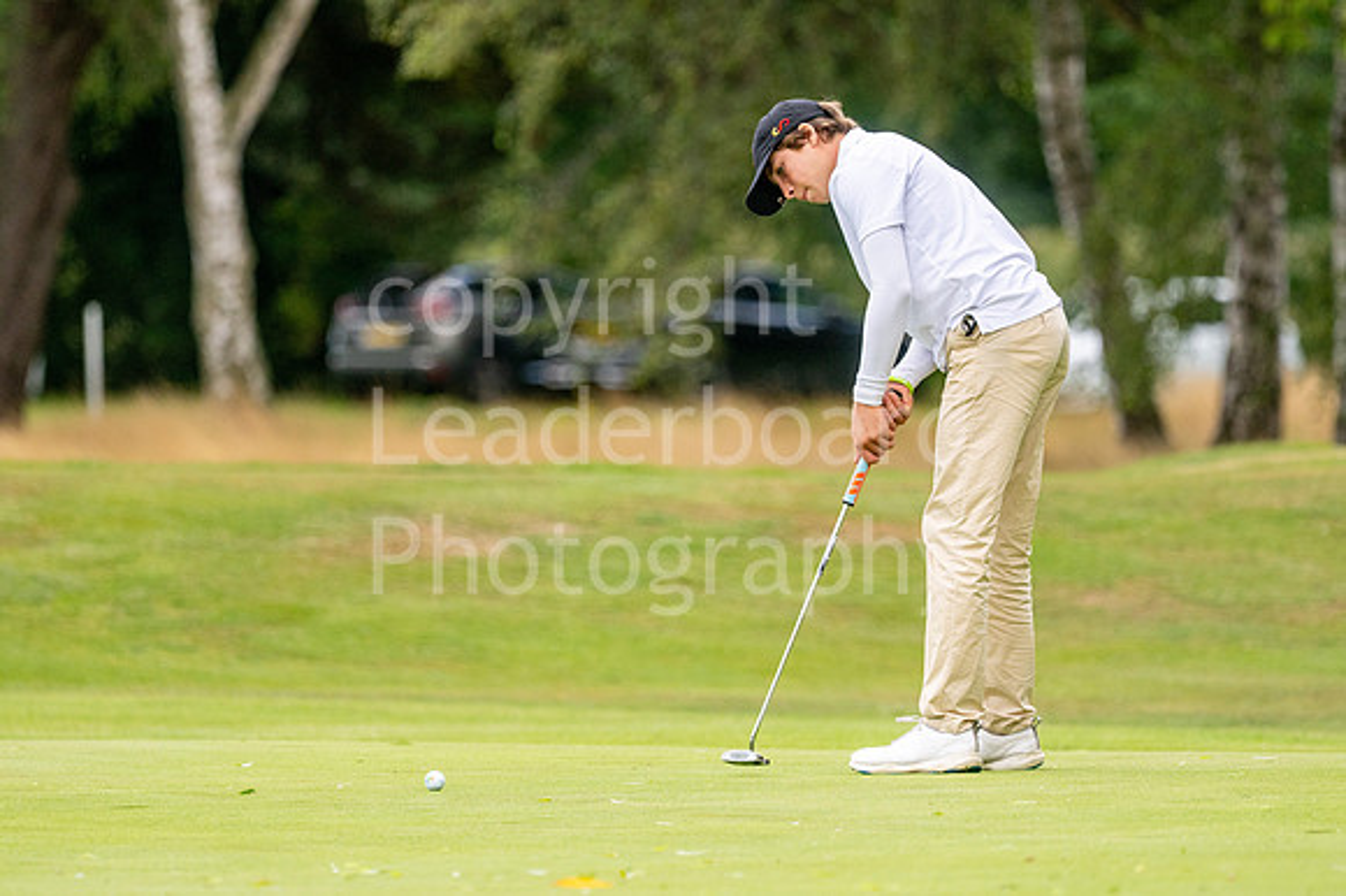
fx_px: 16815
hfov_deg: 4.6
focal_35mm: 450
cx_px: 673
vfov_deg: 3.1
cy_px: 448
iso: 320
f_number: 4
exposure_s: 1/2000
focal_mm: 300
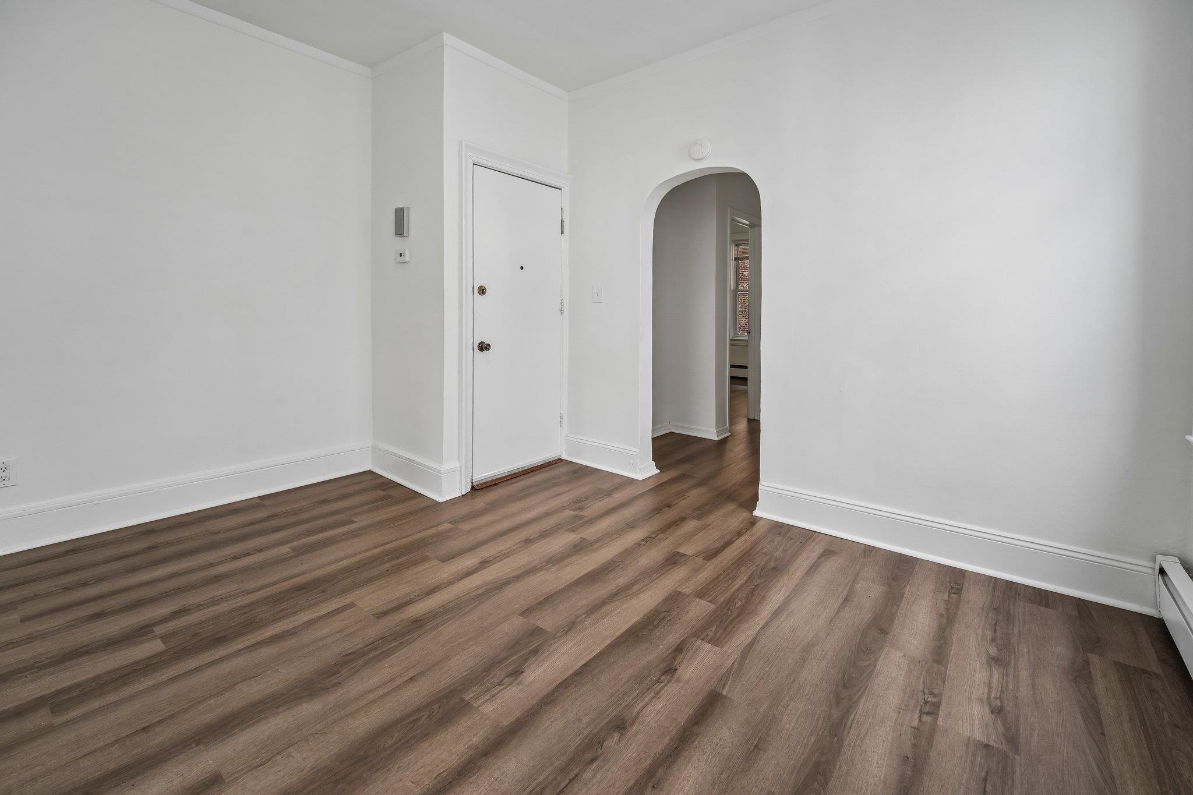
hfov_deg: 104.3
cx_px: 596
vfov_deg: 81.2
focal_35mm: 14
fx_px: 464
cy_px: 398
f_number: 7.1
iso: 200
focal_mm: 14
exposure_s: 1/60
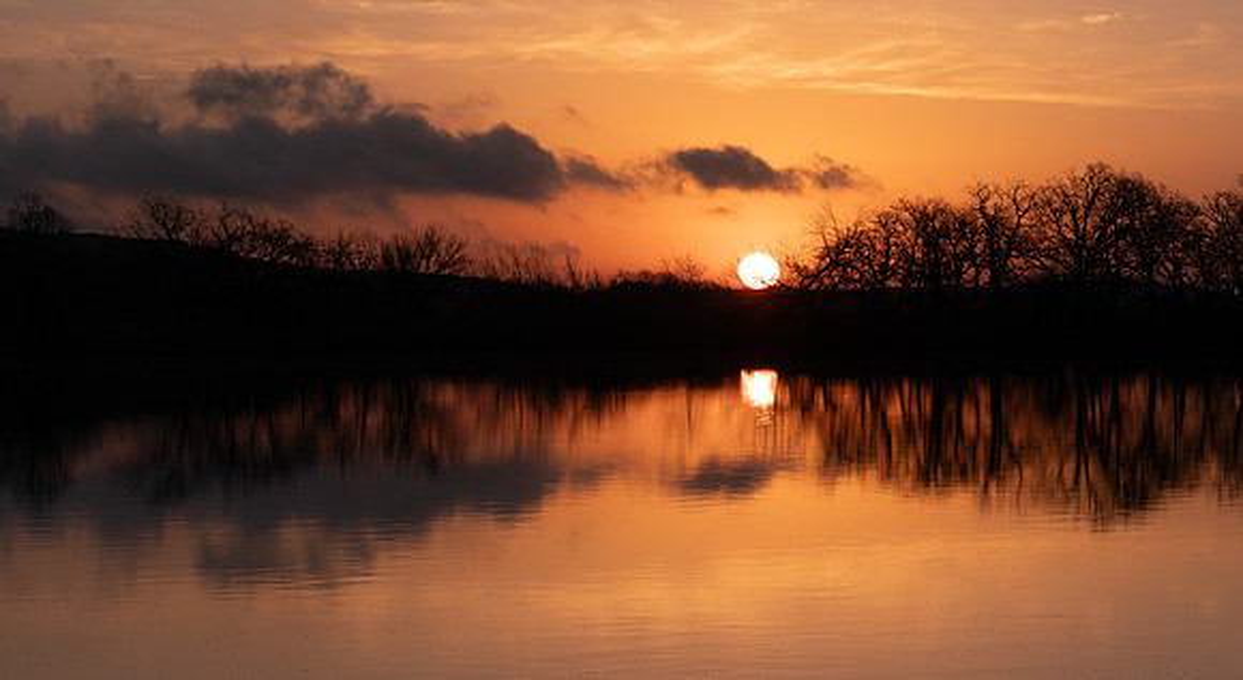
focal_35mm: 136
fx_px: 4446
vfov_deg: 8.7
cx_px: 641
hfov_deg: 15.9
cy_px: 396
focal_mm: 60
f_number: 6.3
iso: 200
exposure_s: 1/1000
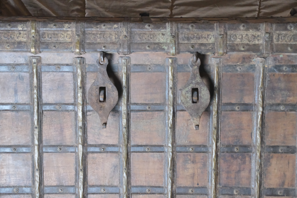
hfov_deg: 30.1
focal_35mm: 67
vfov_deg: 20.3
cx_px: 149
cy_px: 102
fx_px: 553
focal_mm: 42.4
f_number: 4.5
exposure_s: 1/30
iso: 12800
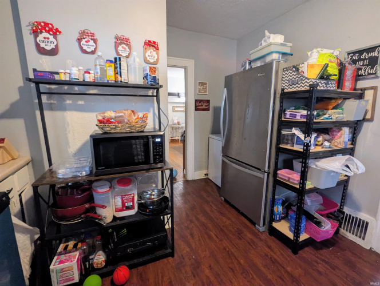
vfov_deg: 78.2
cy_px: 143
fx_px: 176
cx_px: 190
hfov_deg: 94.4
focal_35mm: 16
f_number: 2.2
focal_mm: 2.35
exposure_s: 1/24
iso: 739
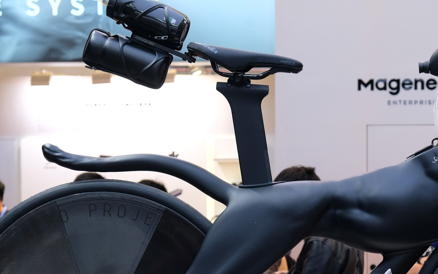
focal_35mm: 93
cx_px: 325
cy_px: 237
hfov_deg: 22.1
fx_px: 1110
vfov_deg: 13.9
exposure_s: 1/85
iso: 400
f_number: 4
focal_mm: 28.9
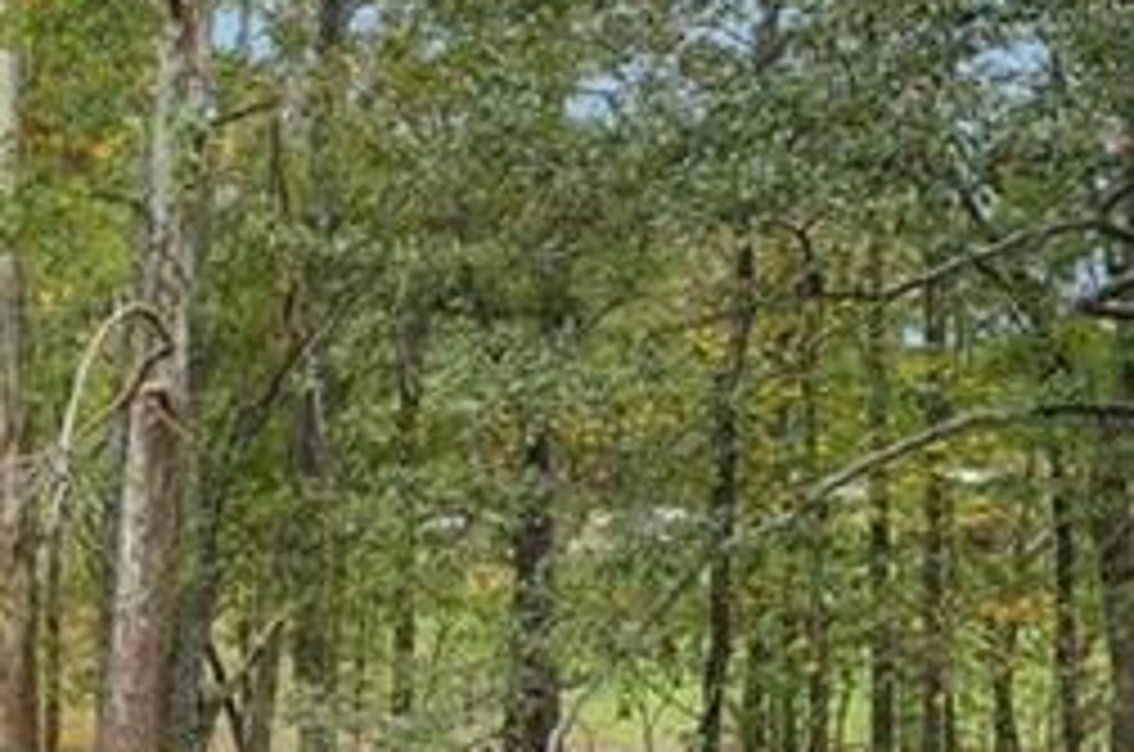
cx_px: -540
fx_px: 1792
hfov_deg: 26.3
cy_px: 606
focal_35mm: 57
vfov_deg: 23.3
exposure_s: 1/60
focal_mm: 14
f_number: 8
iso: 320
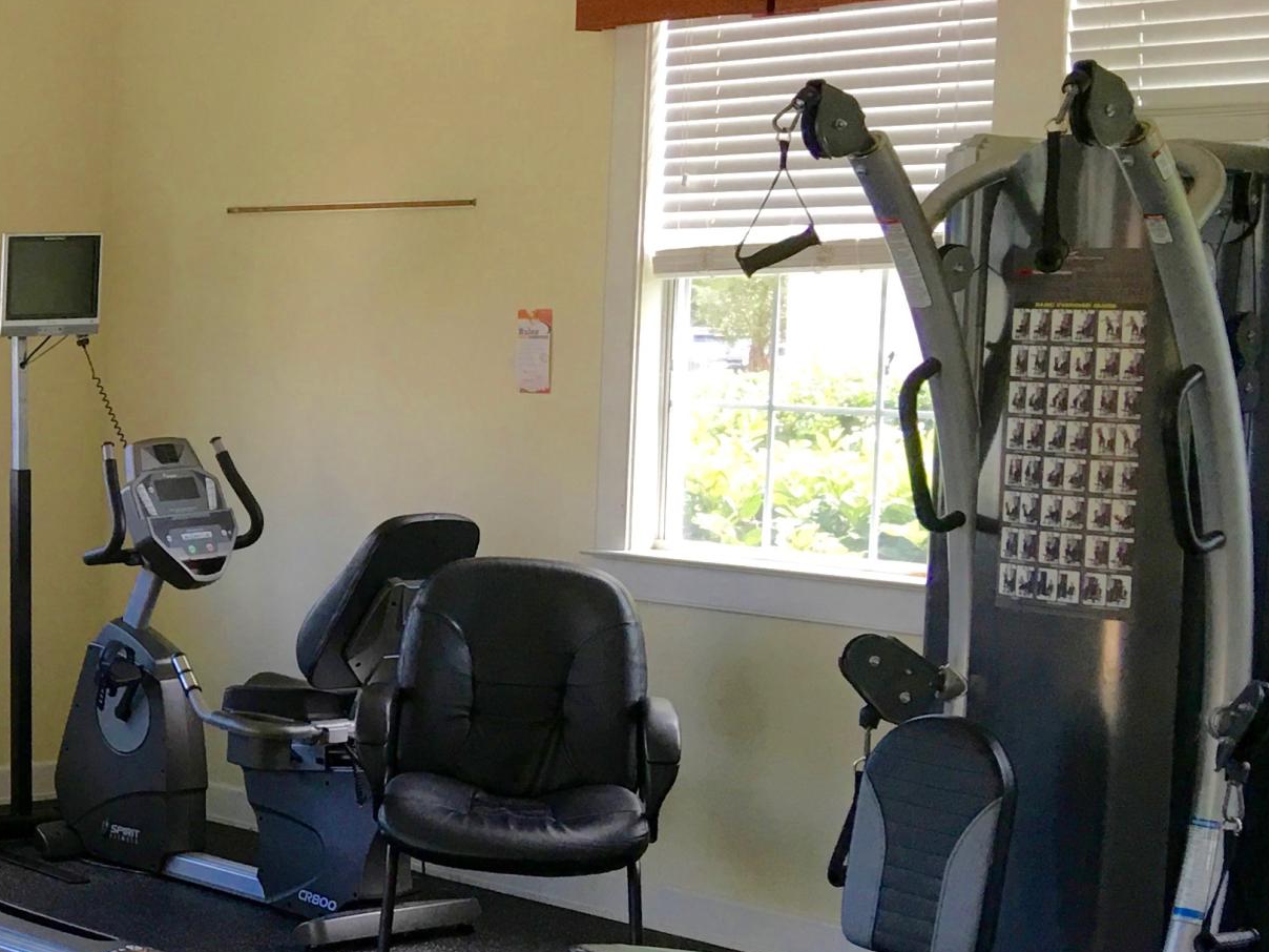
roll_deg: -0.8
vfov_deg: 20.4
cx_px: -289
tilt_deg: -3.3
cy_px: 501
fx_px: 2639
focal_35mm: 72
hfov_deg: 24.3
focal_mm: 4.15
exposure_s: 1/40
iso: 25
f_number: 2.2
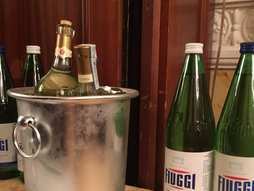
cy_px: 124
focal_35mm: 43
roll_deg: -0.2
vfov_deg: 33.4
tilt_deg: -10.2
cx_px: 130
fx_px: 316
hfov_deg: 43.8
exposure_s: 1/17
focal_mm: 4.15
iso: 400
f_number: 2.2
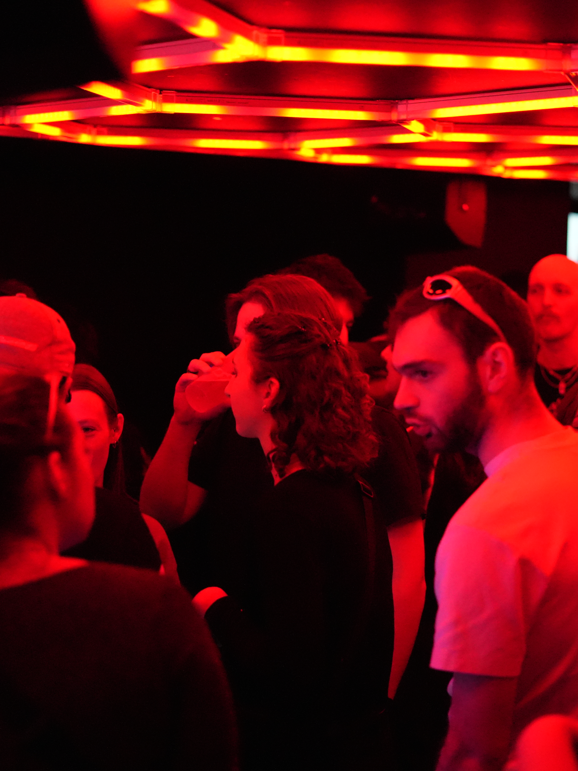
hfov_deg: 20.1
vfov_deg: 26.7
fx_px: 1625
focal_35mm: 73
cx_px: 365
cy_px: 389
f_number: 1.8
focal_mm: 50
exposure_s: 1/400
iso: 12800
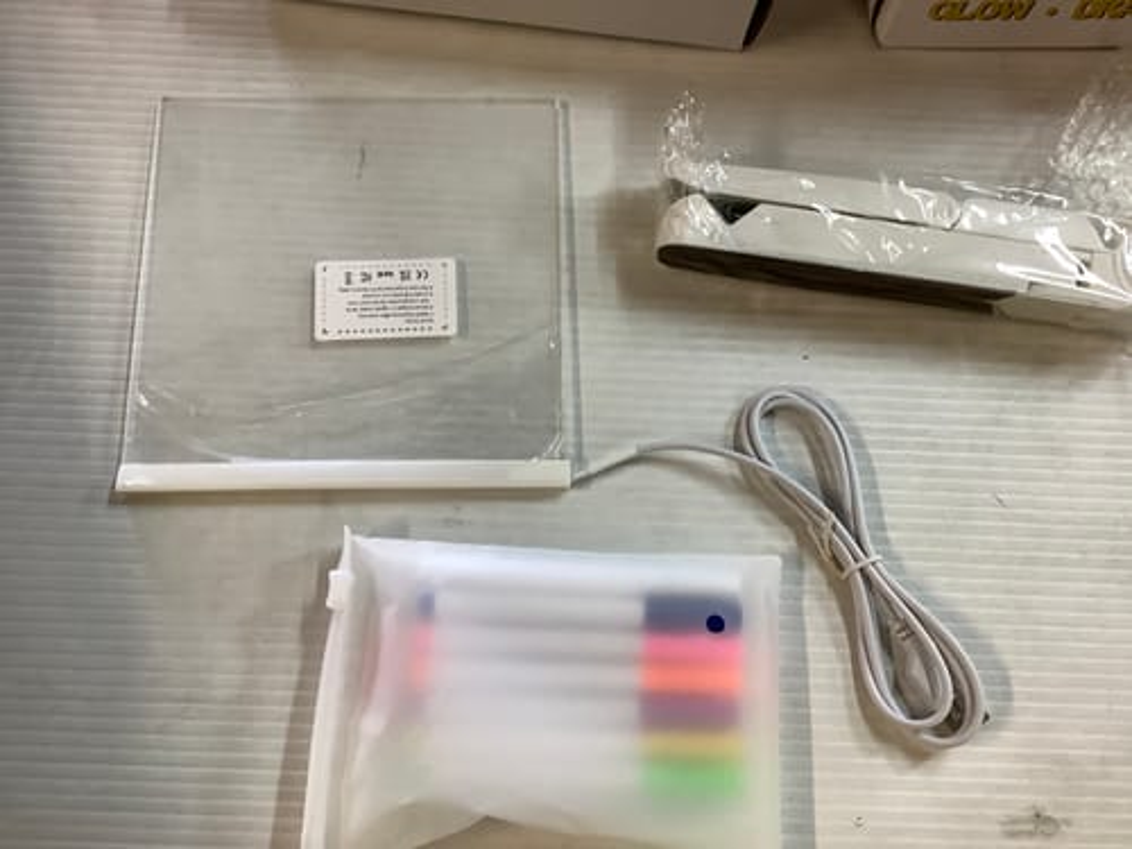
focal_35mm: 31
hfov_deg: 58.4
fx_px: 1014
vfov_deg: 45.4
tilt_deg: -73.7
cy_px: 424
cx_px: 566
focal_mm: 3.3
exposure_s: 1/50
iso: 100
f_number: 2.4
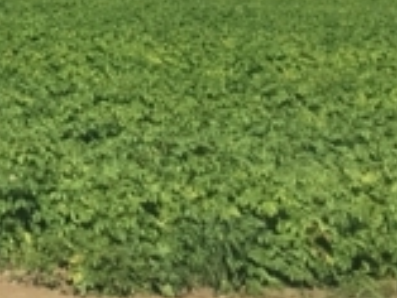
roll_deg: +1.4
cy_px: -399
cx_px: -614
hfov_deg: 9.2
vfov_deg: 7.4
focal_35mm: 189
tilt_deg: +10.3
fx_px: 2169
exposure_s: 1/1374
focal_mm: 4.15
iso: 25
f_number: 2.2
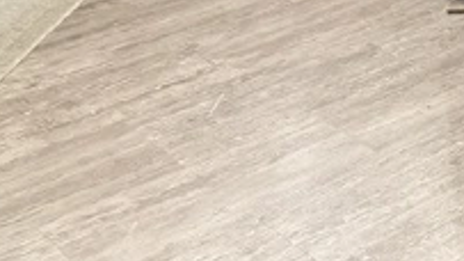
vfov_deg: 10.7
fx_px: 1267
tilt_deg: -11.2
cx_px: 843
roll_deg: -2.5
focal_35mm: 103
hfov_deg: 17.0
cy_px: -272
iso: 1000
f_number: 1.78
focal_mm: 6.76
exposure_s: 1/40
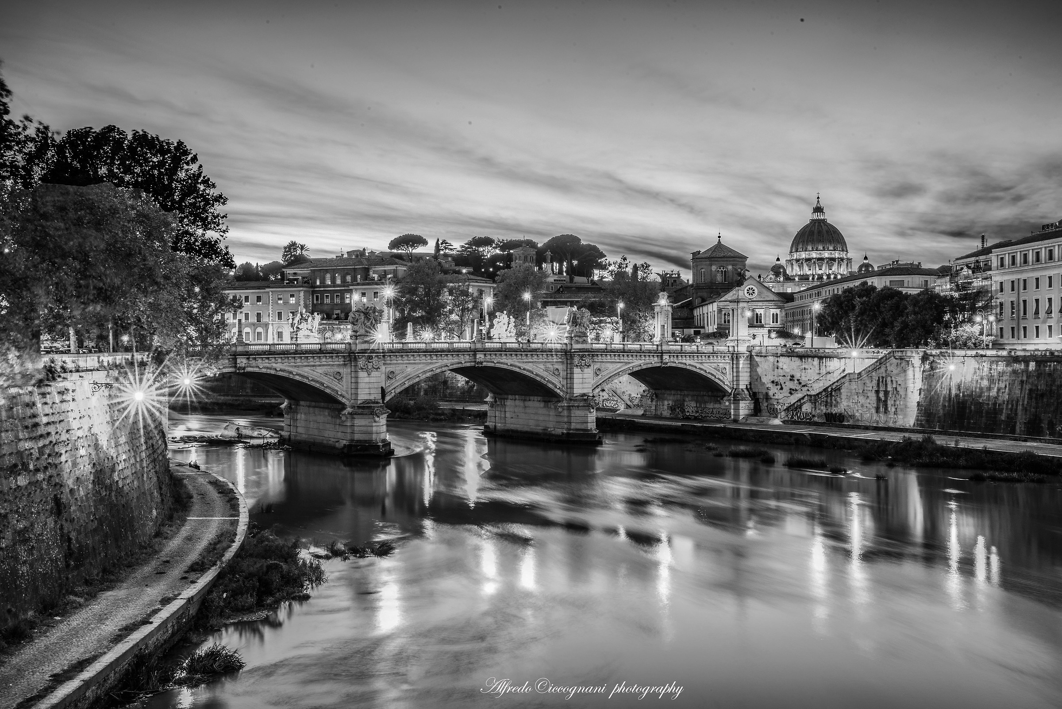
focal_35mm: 38
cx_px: 531
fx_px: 1121
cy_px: 354
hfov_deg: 50.7
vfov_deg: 35.1
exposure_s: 13
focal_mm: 38
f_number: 22
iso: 50
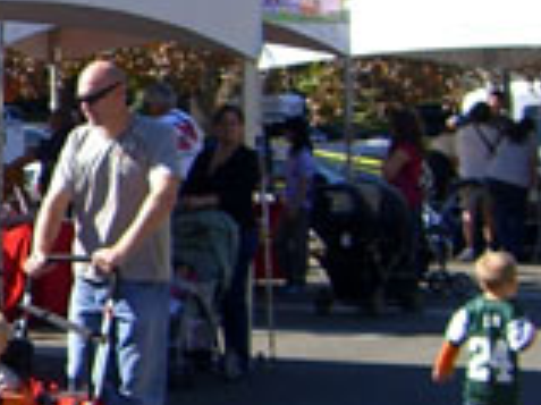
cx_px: -401
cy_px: 252
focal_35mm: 191
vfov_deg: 7.8
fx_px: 2983
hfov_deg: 9.9
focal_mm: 7.9
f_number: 2.8
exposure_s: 1/640
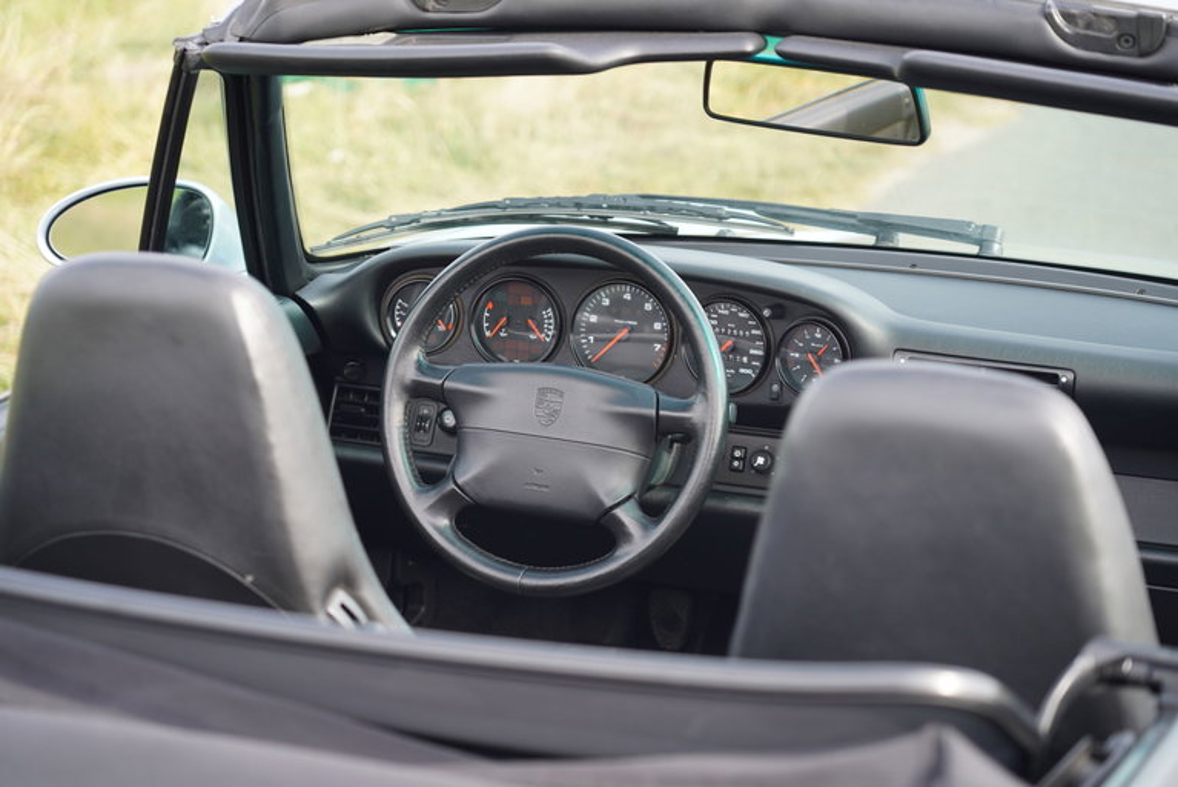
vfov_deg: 17.1
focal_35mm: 80
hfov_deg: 25.4
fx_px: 2619
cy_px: 394
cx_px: 589
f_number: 4
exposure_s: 1/100
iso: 100
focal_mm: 80
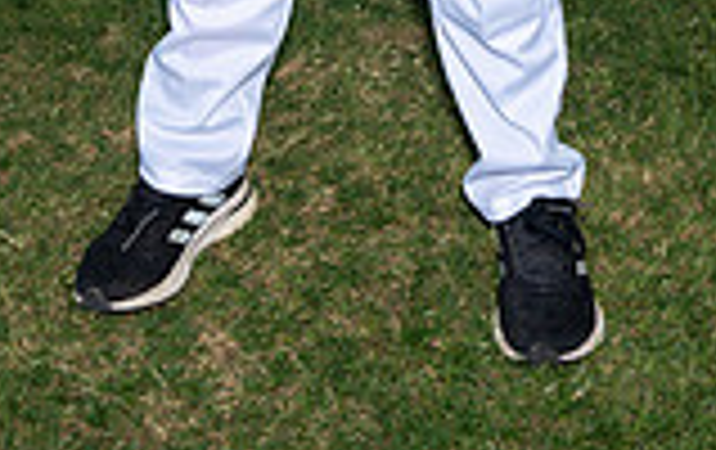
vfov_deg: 12.0
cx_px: 369
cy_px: -518
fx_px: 1857
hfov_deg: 21.8
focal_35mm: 95
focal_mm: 33
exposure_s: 1/400
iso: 320
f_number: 7.1
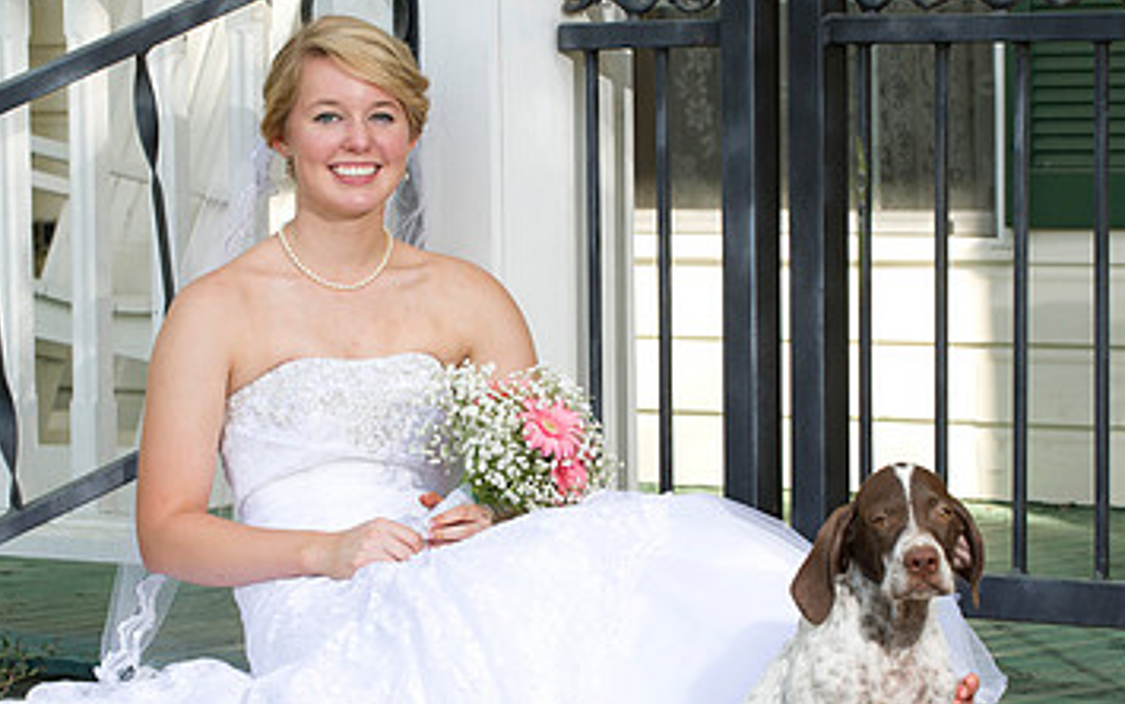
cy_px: 419
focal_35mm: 183
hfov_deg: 11.4
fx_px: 5612
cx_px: 460
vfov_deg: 7.2
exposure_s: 1/250
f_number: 5.6
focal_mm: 110
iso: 320
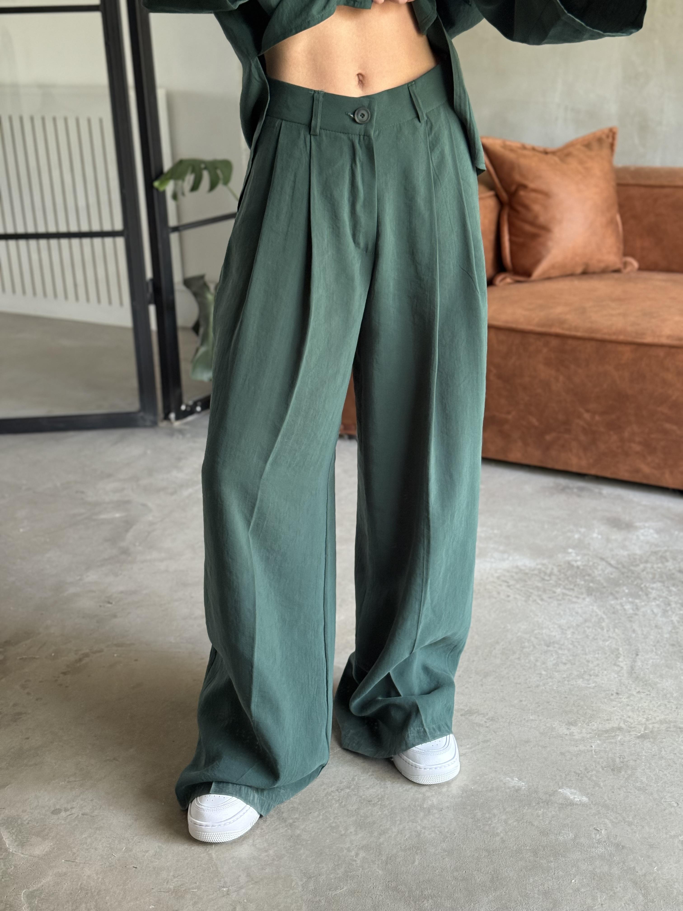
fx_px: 1263
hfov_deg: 30.3
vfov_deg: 39.7
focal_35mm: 48
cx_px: 342
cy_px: 456
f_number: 1.78
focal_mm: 6.76
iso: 250
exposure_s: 1/60
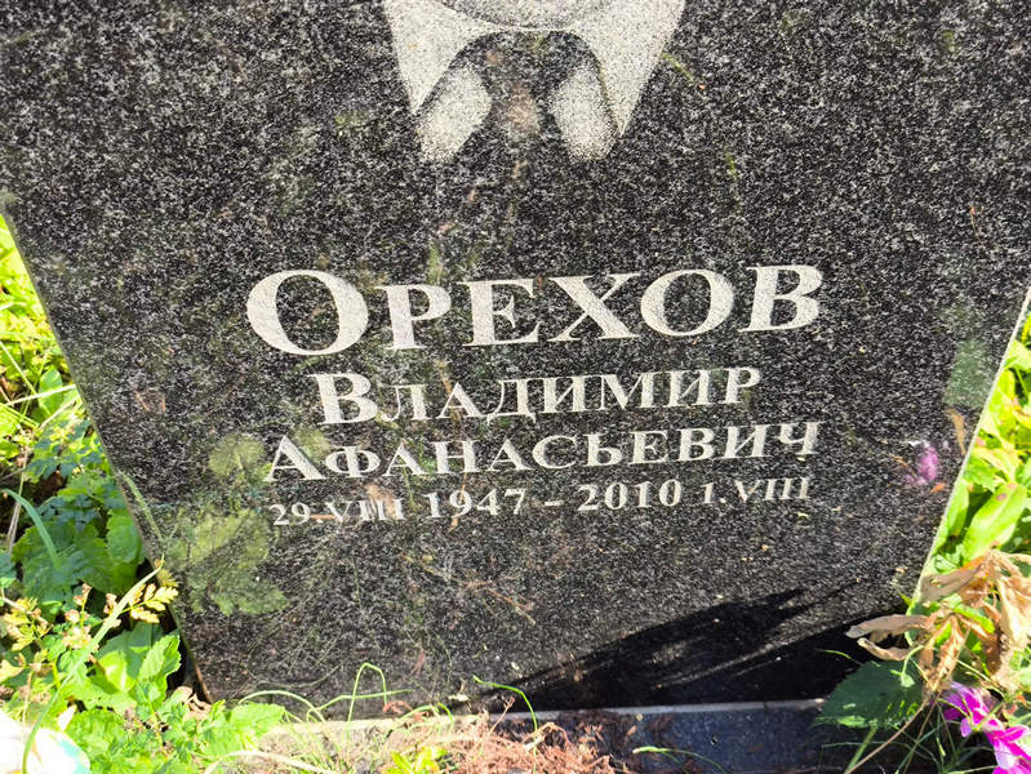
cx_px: 516
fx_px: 1490
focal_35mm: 50
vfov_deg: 29.1
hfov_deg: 38.2
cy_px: 387
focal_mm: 4.71
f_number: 1.7
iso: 50
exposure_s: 1/170
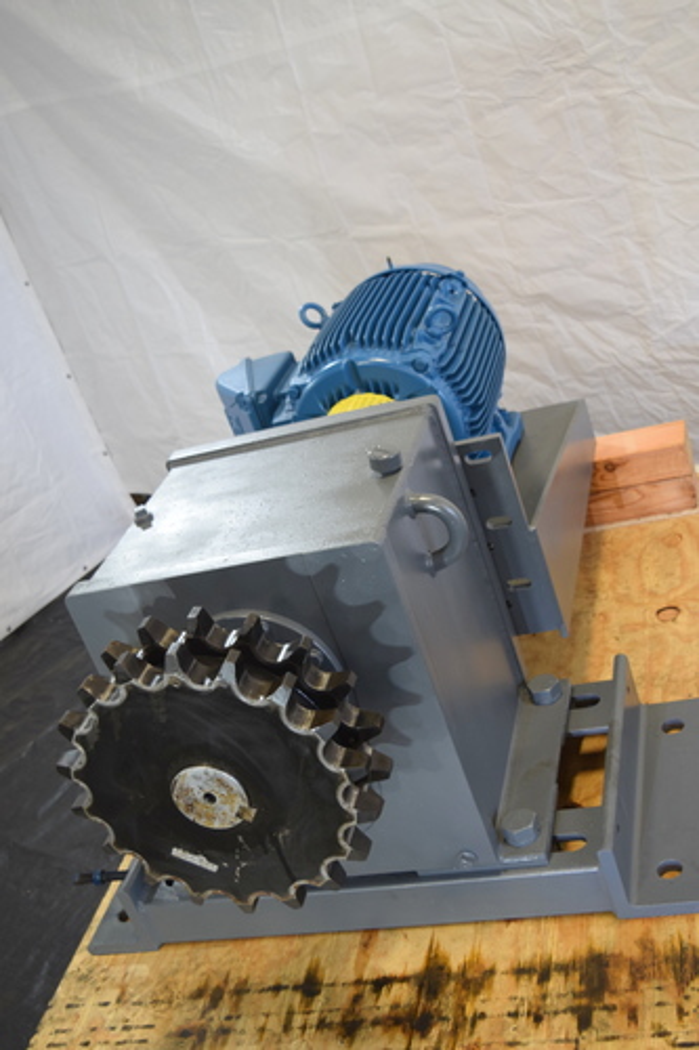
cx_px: 350
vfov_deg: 43.6
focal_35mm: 45
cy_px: 525
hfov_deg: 29.8
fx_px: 1311
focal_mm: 30
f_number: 4.2
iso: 720
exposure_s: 1/60
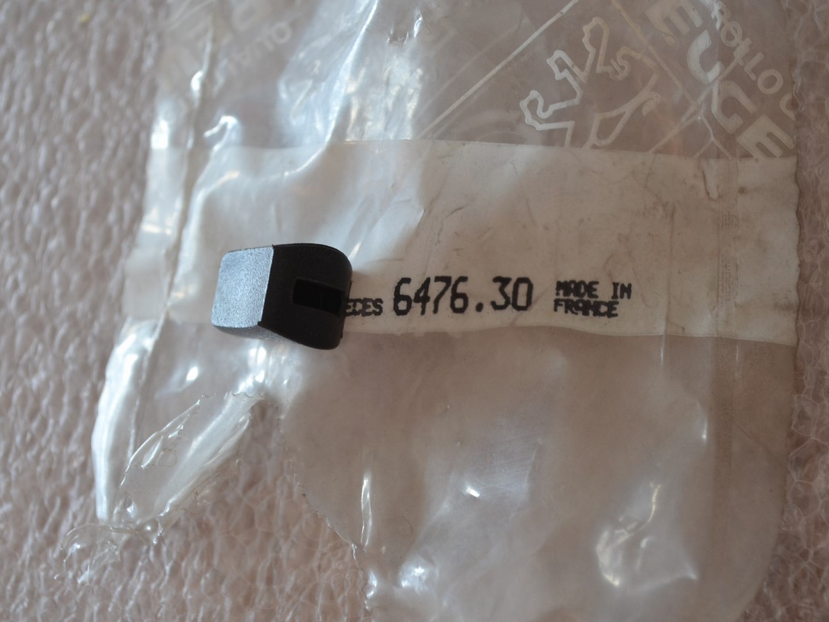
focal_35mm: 62
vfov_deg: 23.7
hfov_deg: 31.2
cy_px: 310
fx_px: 1485
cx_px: 399
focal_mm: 38
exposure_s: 1/60
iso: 500
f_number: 5
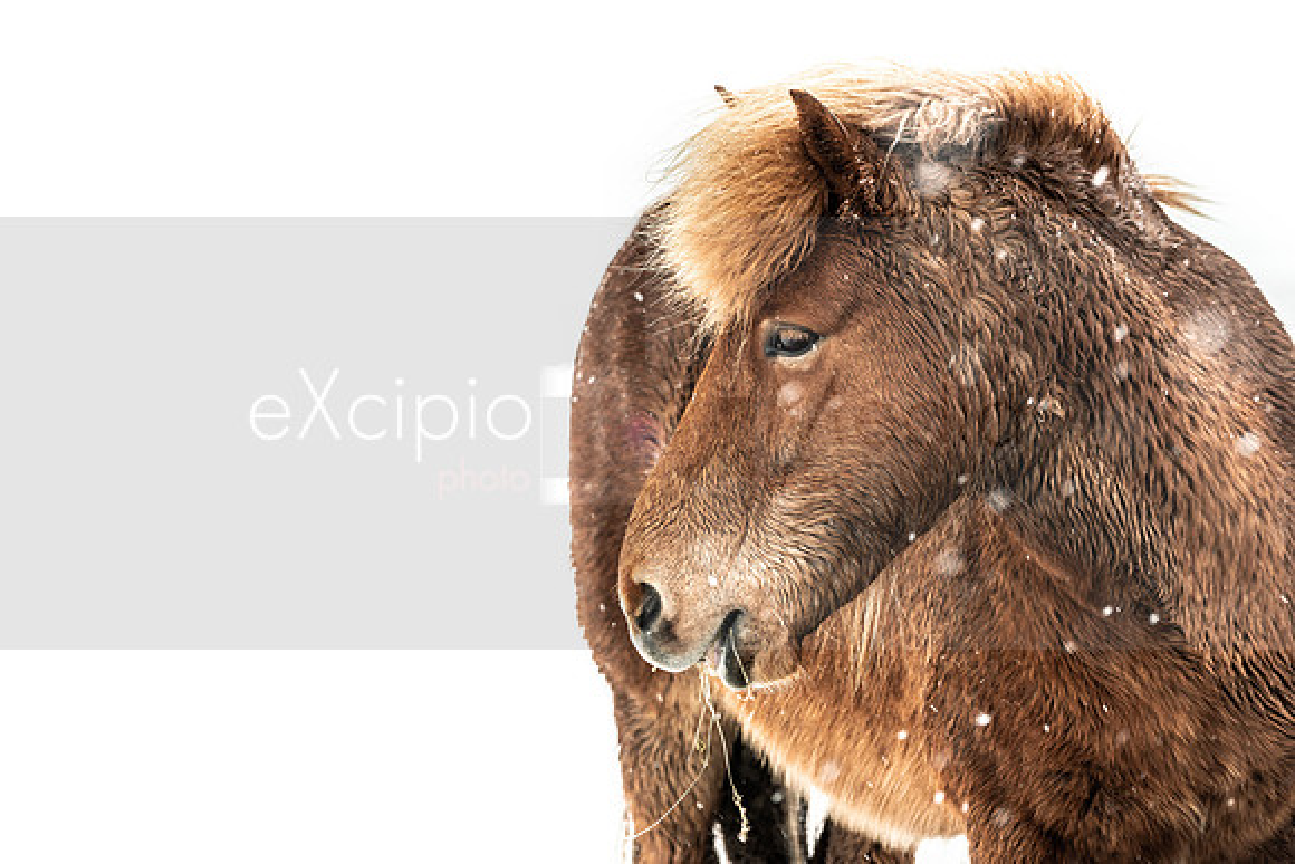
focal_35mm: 159
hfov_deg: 12.9
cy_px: 422
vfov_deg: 8.7
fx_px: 5709
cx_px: 663
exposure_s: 1/160
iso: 250
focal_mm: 155
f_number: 5.6
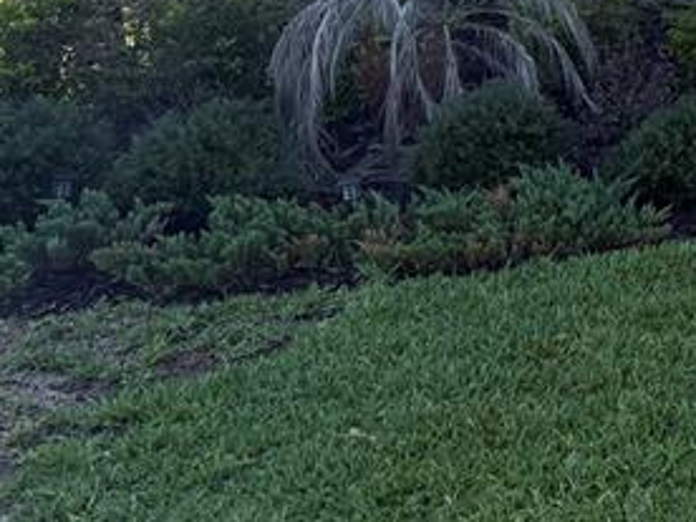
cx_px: 1165
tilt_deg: +5.8
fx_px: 1789
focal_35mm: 89
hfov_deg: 18.4
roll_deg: +2.3
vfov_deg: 14.7
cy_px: -401
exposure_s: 1/2370
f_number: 1.78
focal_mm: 6.76
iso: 100
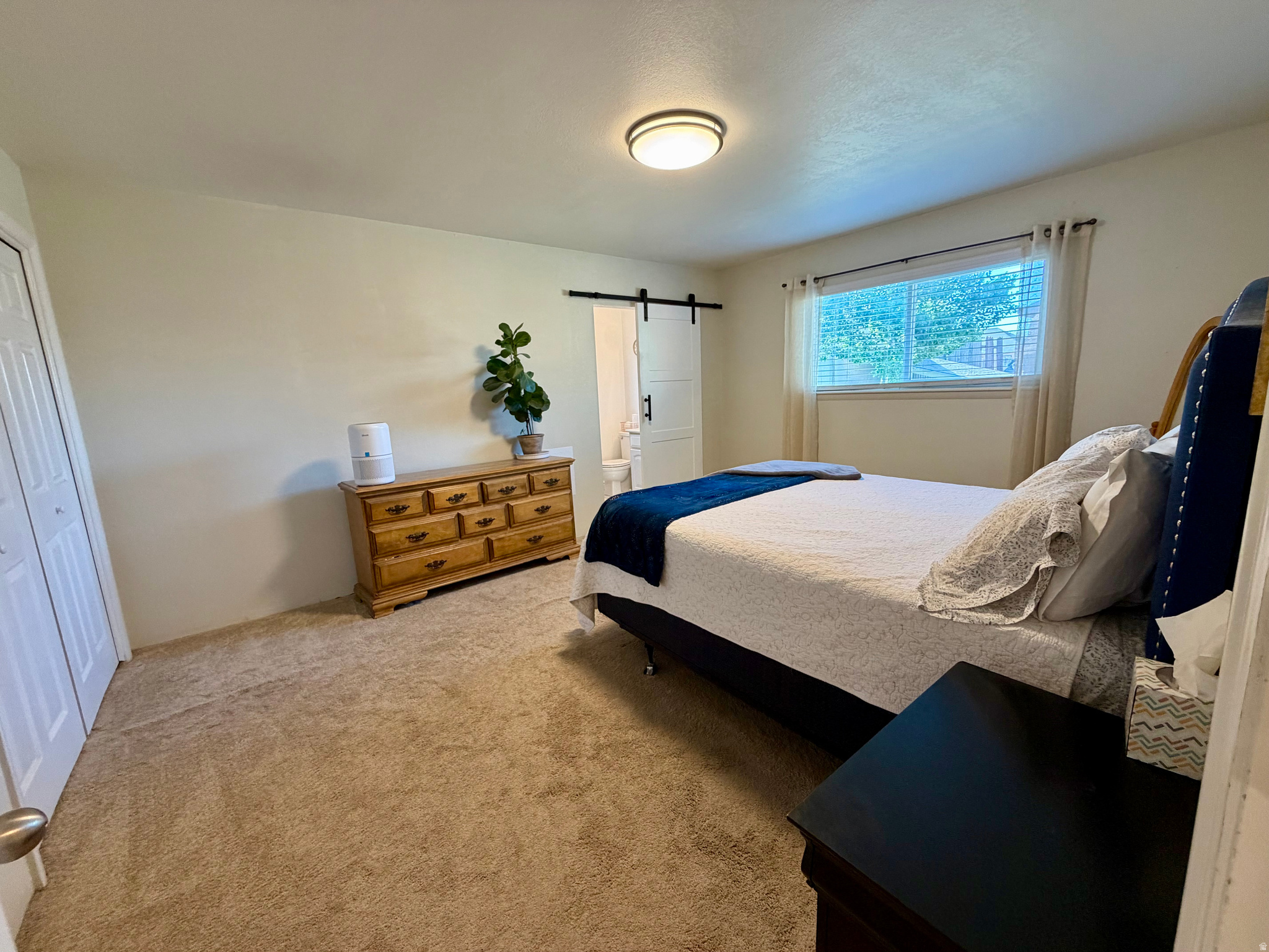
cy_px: 476
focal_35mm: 14
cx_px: 634
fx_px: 513
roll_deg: +3.0
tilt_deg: -10.5
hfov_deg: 102.1
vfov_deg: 85.7
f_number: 2.2
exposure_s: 1/60
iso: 200
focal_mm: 2.22
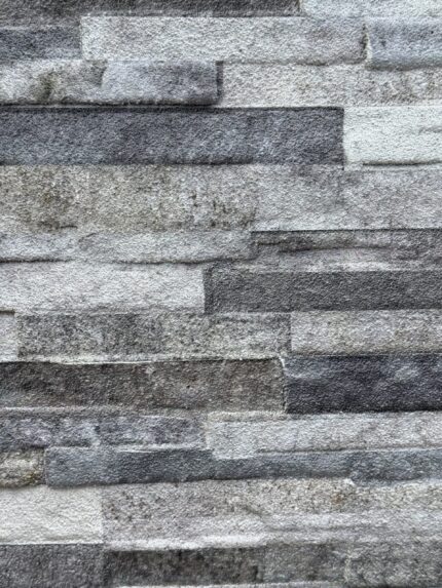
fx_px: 817
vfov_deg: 39.6
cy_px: 294
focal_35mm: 48
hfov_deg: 30.3
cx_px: 221
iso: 64
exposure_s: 1/4098
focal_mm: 6.76
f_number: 1.78
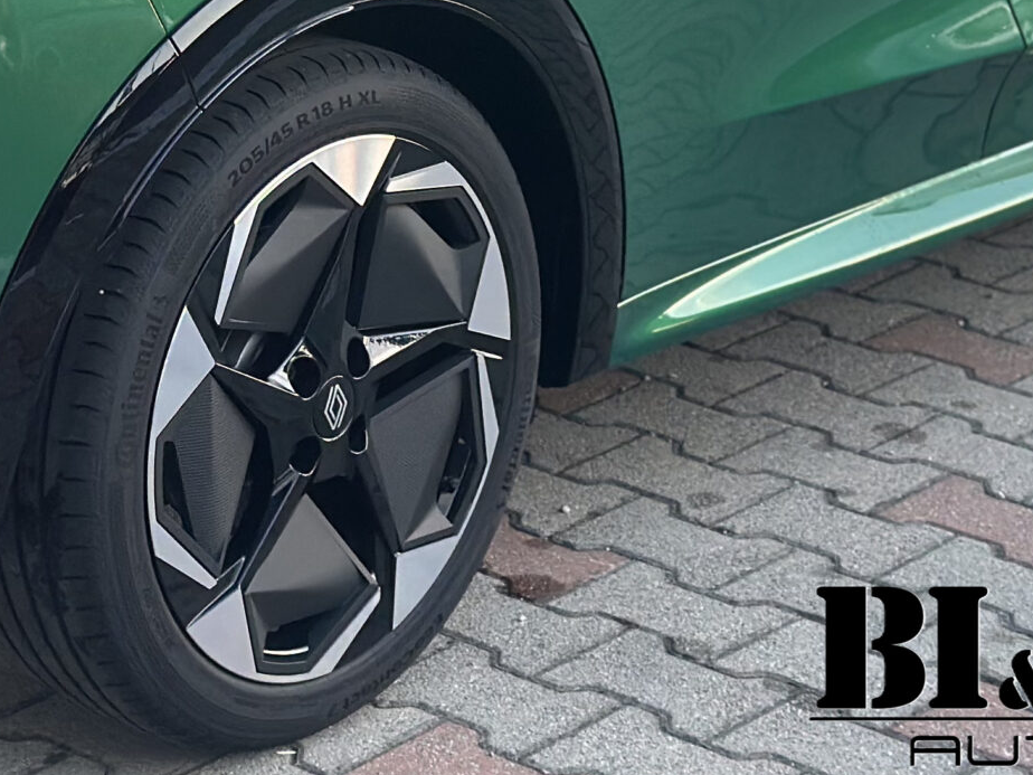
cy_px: -248
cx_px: 281
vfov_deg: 10.9
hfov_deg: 14.8
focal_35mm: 133
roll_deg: +0.4
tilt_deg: -12.3
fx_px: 3969
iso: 125
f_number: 1.78
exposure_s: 1/120
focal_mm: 6.86
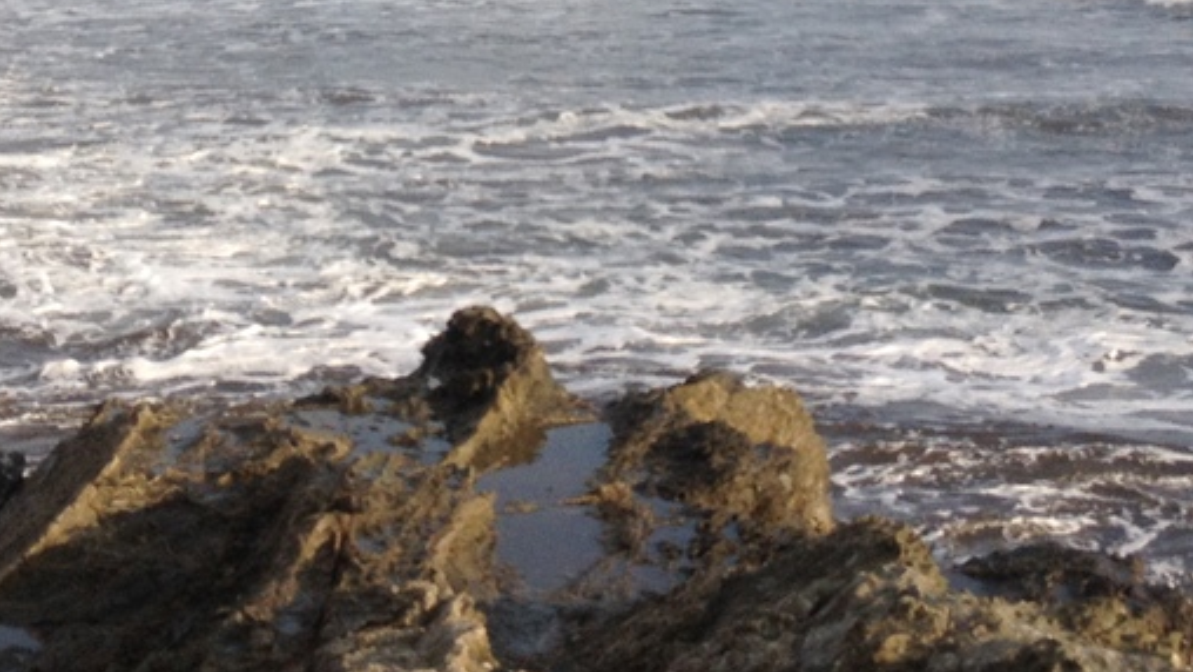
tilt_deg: -3.5
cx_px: 500
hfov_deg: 23.6
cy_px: -249
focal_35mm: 90
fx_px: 2848
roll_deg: -0.8
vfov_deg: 12.9
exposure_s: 1/1493
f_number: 2.4
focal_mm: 4.28
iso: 50
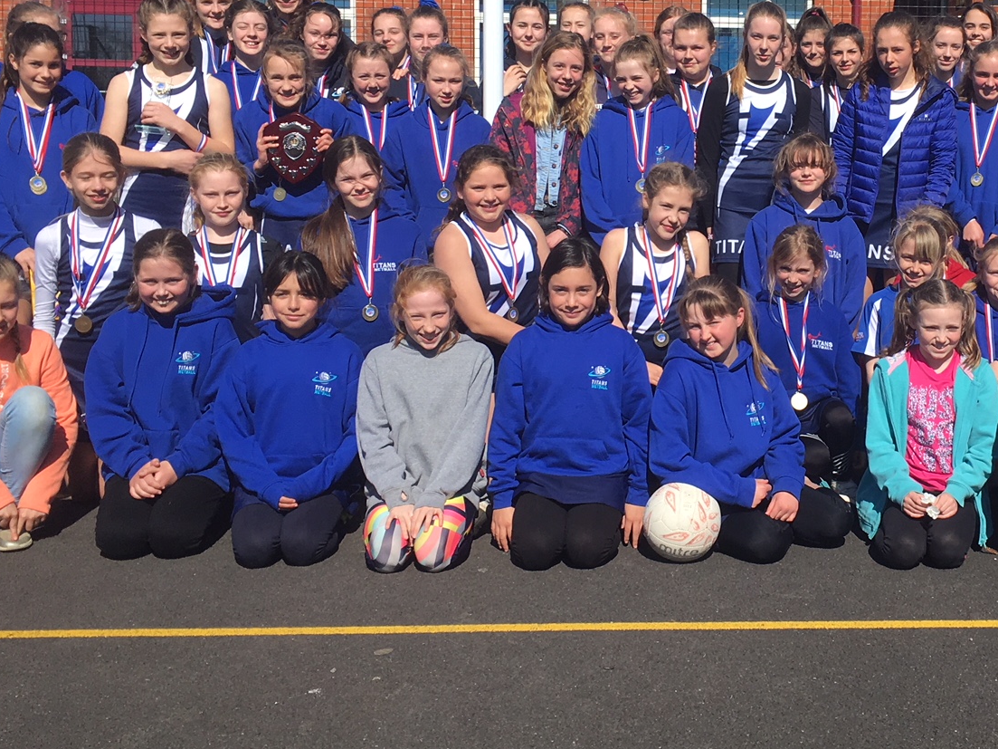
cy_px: 243
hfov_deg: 35.3
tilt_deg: -3.3
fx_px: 1528
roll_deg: -0.9
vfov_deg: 27.3
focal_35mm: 53
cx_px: 756
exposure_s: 1/1832
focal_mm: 4.15
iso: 25
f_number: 2.2
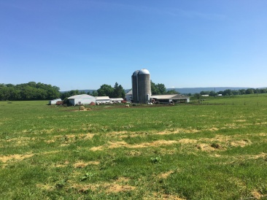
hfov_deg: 61.7
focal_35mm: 29
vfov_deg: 48.2
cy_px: 100
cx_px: 134
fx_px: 224
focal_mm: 4.15
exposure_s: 1/1399
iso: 25
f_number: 2.2
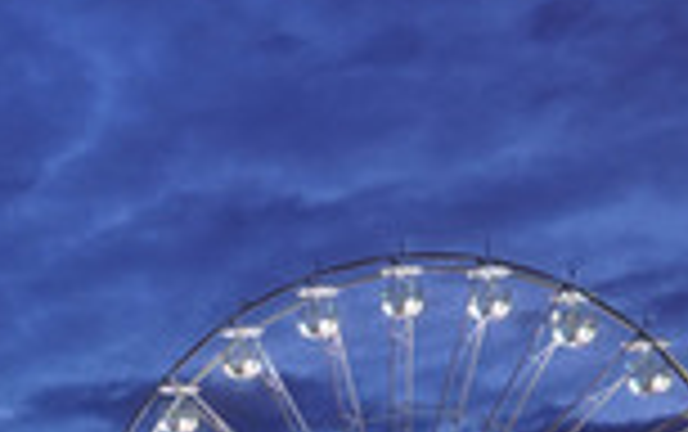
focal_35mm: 135
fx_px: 2534
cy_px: 644
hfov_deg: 14.8
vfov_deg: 9.5
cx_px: -196
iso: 640
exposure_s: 1/160
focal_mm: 30
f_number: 1.4
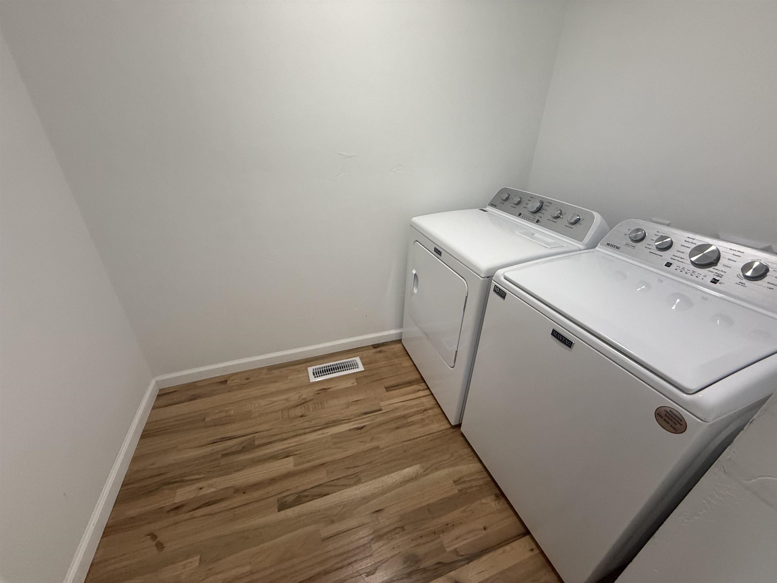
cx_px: 388
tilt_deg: -27.3
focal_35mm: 14
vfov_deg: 85.7
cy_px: 292
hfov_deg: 102.1
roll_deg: -0.7
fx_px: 314
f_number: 2.2
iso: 250
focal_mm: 2.22
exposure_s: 1/120
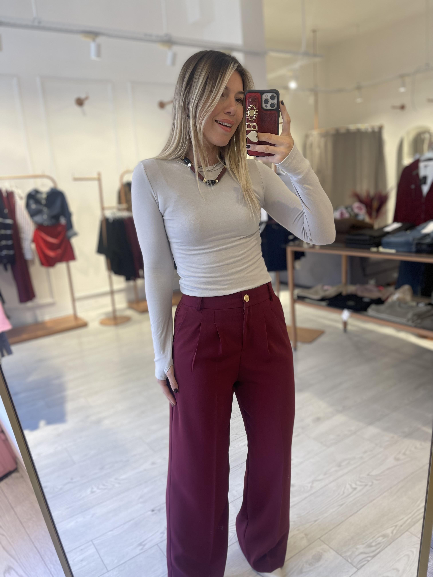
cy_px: 288
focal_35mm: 26
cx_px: 216
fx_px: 434
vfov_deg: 67.3
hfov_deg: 53.1
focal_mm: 5.1
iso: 50
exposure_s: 1/100
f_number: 1.6
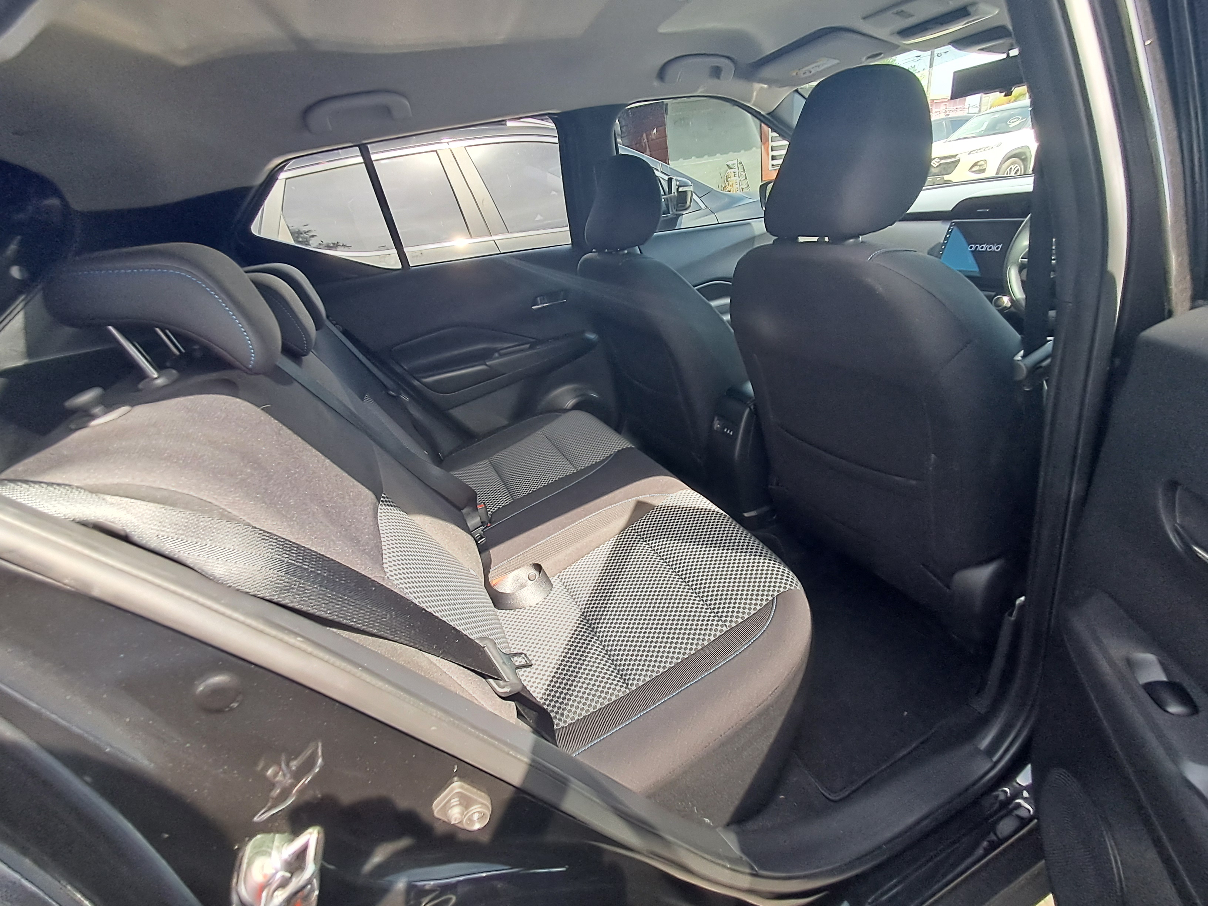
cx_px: 604
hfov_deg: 94.5
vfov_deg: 78.1
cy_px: 453
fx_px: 558
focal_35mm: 16
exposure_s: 1/120
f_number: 2.2
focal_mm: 1.64
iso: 64
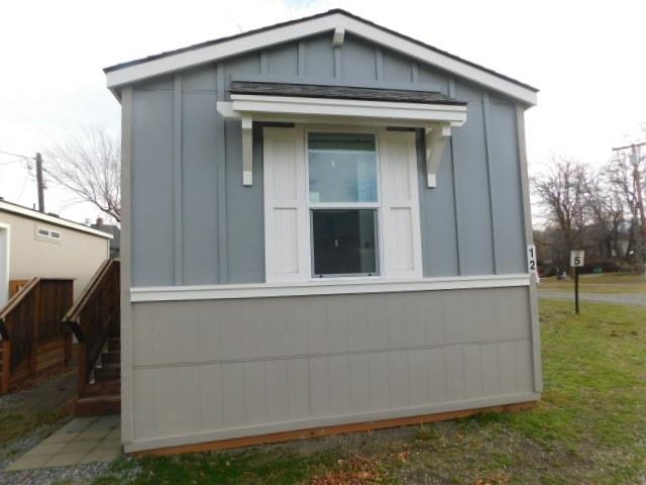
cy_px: 242
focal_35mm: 23
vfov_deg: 58.9
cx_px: 323
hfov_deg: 73.9
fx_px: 429
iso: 125
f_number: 3
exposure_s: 1/640
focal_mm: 4
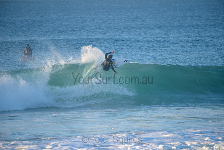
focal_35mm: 500
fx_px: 3112
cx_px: 112
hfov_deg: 4.1
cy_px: 75
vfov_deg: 2.8
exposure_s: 1/2000
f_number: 5.6
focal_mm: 500
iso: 1000
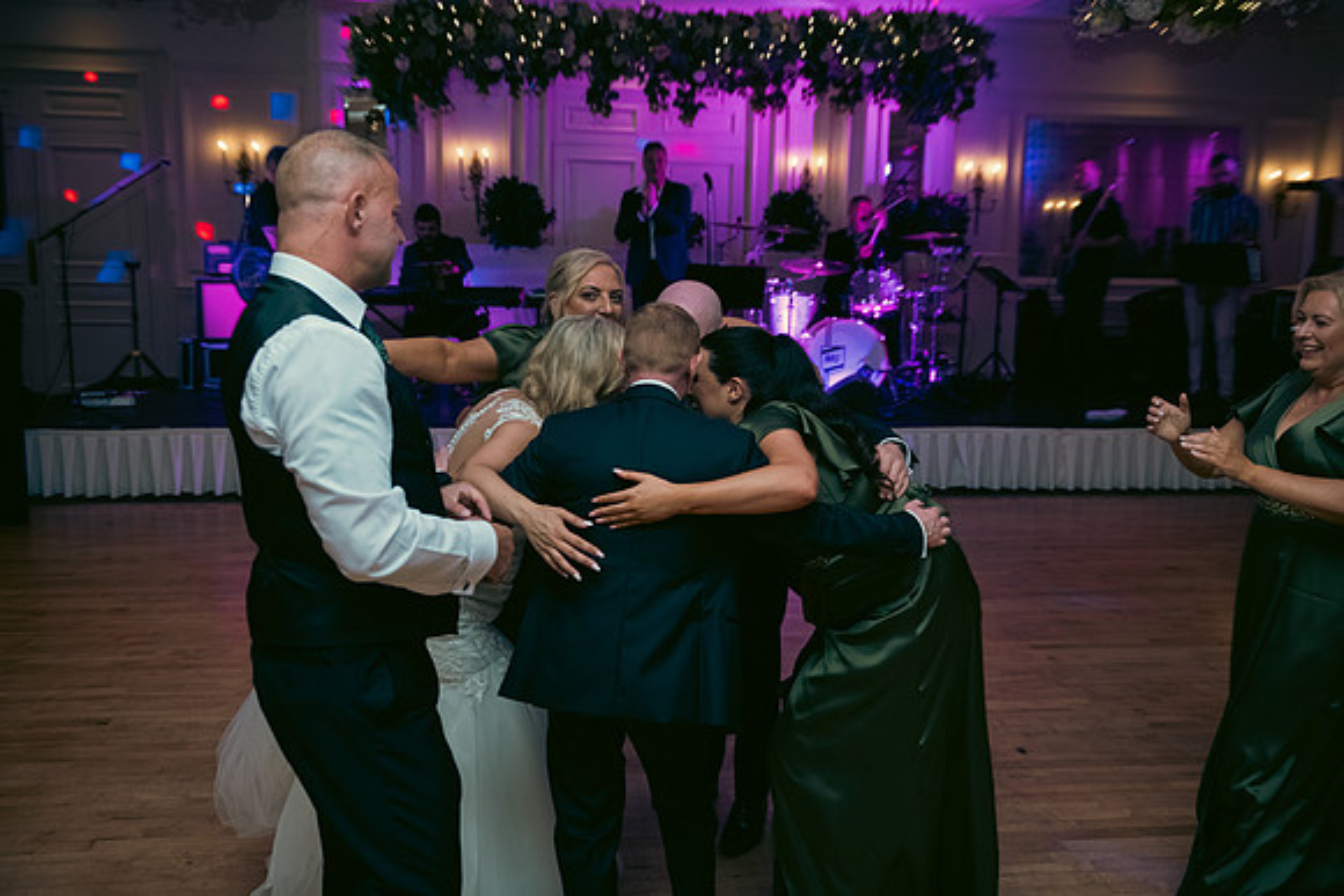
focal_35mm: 31
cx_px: 672
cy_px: 448
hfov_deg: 60.3
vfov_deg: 42.3
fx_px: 1158
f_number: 3.5
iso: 1250
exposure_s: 1/160
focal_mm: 31
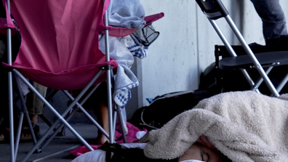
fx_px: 909
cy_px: 71
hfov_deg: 17.5
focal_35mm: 119
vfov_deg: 10.2
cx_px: 295
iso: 1250
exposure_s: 1/100
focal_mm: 44
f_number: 6.3
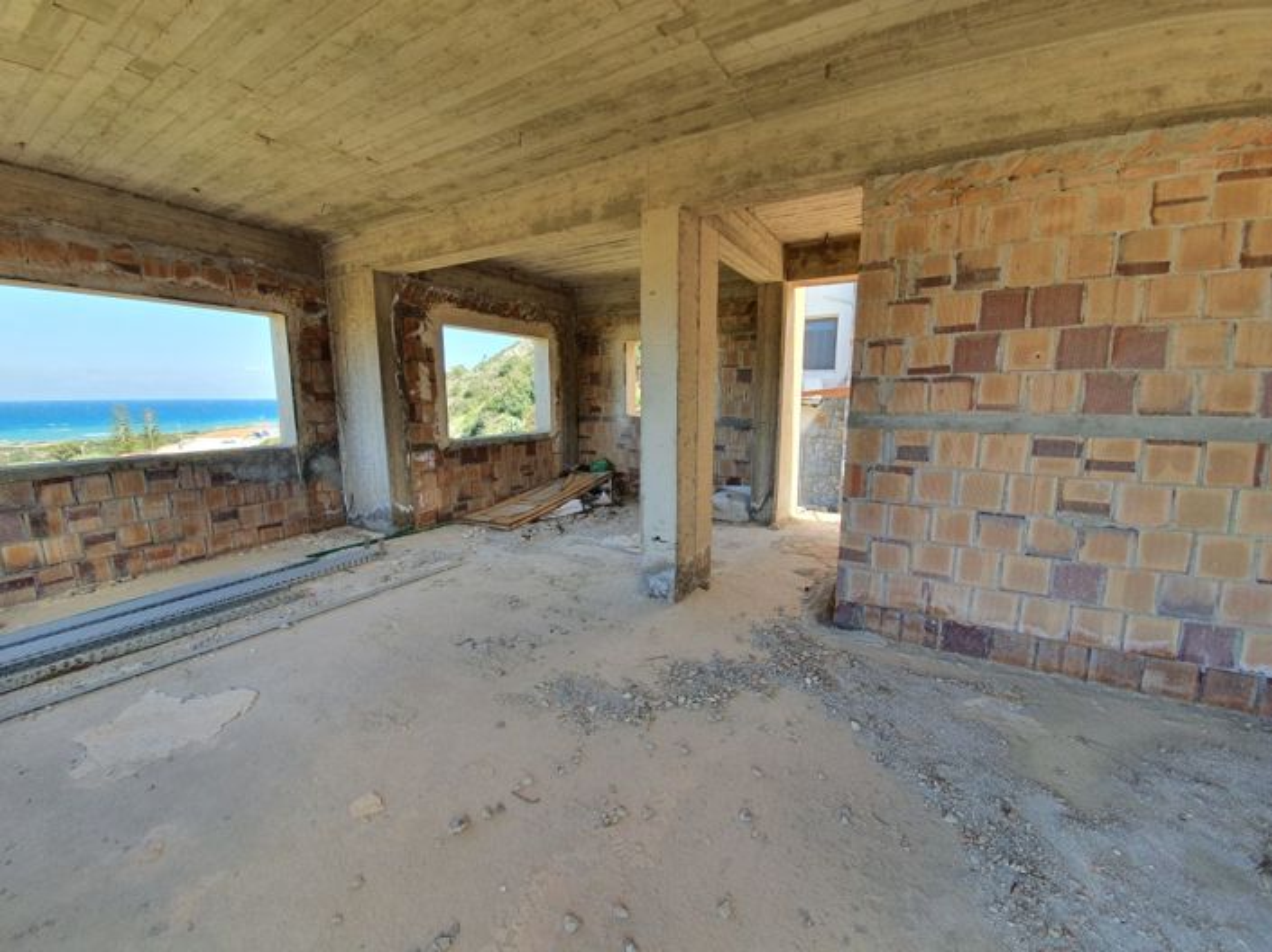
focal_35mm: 13
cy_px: 476
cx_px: 636
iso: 50
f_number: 2.2
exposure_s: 1/133
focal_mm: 1.8
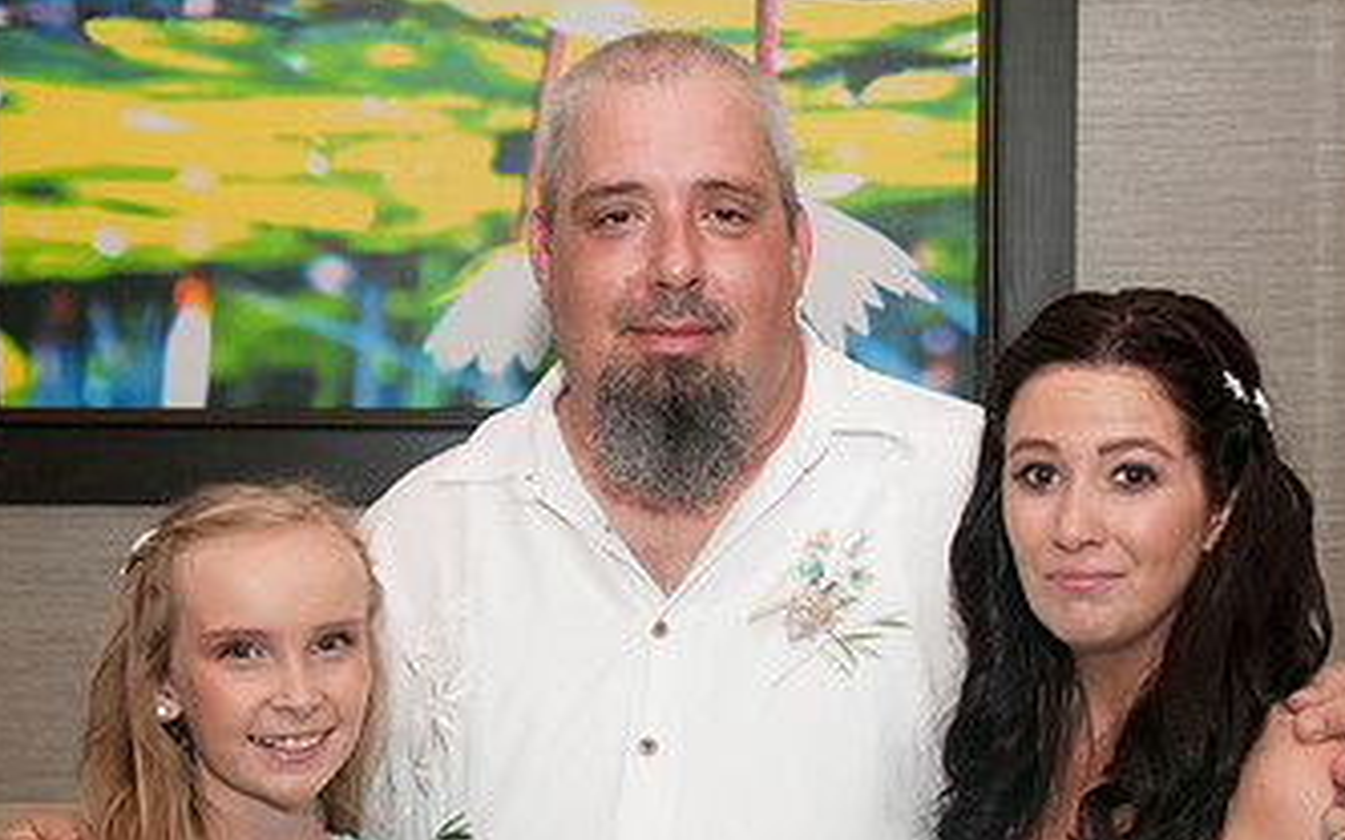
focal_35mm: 93
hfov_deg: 22.3
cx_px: 695
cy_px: 660
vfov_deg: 14.0
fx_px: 3408
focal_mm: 35
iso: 400
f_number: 5.6
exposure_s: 1/60
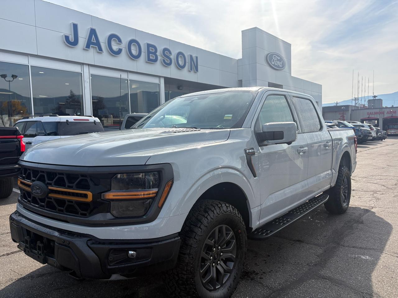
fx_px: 299
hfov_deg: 67.3
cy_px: 149
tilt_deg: -3.5
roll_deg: +1.5
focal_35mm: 26
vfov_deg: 53.1
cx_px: 199
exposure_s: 1/3831
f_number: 1.6
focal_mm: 5.96
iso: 50
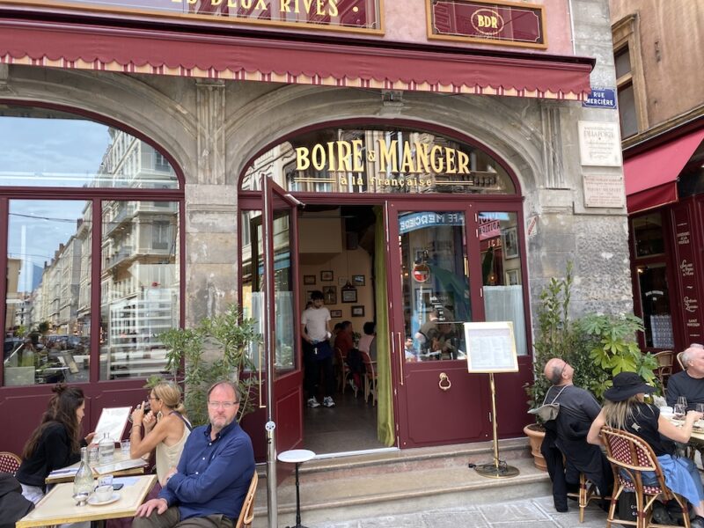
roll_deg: +4.3
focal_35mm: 26
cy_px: 264
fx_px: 529
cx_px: 352
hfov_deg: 67.3
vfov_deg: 53.1
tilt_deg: +4.9
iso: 32
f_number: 1.8
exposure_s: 1/229
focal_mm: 4.25
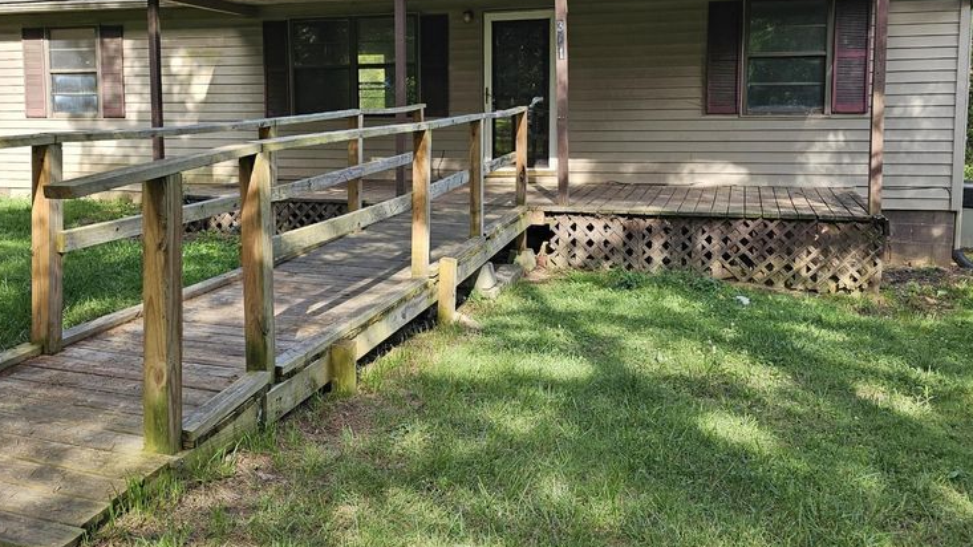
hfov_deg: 56.6
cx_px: 454
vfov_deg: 33.5
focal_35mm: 35
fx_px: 903
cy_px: 193
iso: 20
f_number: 1.7
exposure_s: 1/180
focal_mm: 6.3
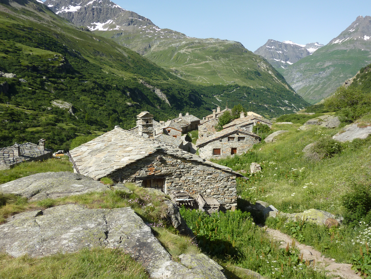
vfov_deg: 48.2
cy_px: 140
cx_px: 186
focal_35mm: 29
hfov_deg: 61.7
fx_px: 311
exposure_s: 1/640
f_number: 4
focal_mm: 4.7
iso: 80
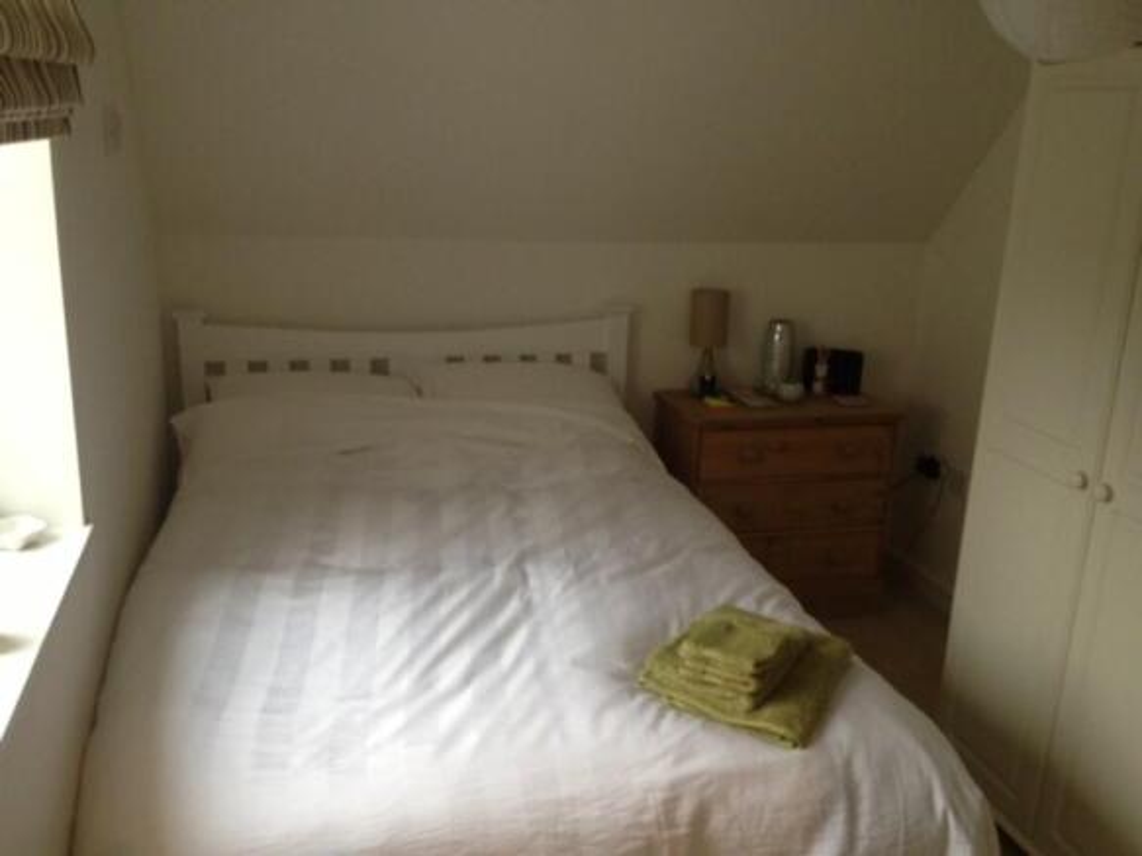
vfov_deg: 40.7
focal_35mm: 35
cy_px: 428
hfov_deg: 52.6
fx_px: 1154
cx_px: 571
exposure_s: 1/20
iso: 125
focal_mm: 4.28
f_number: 2.4
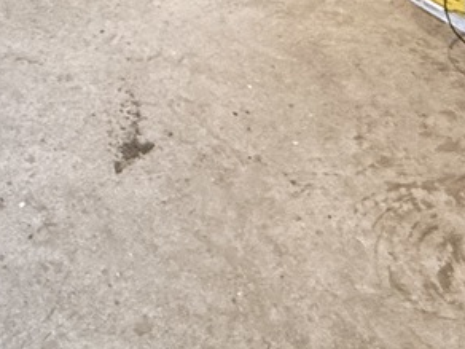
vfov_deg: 15.7
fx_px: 927
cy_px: -392
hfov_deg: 26.0
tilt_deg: -6.4
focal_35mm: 69
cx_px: -45
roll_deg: -0.1
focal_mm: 2.22
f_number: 2.2
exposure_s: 1/60
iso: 500
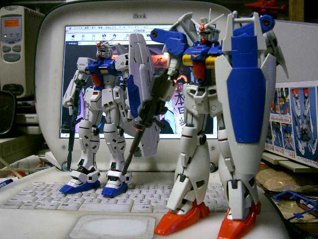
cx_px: 159
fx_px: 358
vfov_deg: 36.8
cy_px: 120
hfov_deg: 47.9
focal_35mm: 39
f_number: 2.8
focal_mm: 8
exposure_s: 1/8
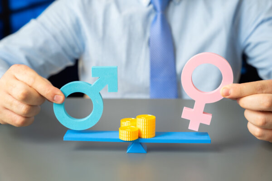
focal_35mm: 58
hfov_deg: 34.5
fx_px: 437
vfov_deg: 23.4
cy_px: 90
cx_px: 136
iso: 640
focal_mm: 57.9
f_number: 5
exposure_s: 1/160
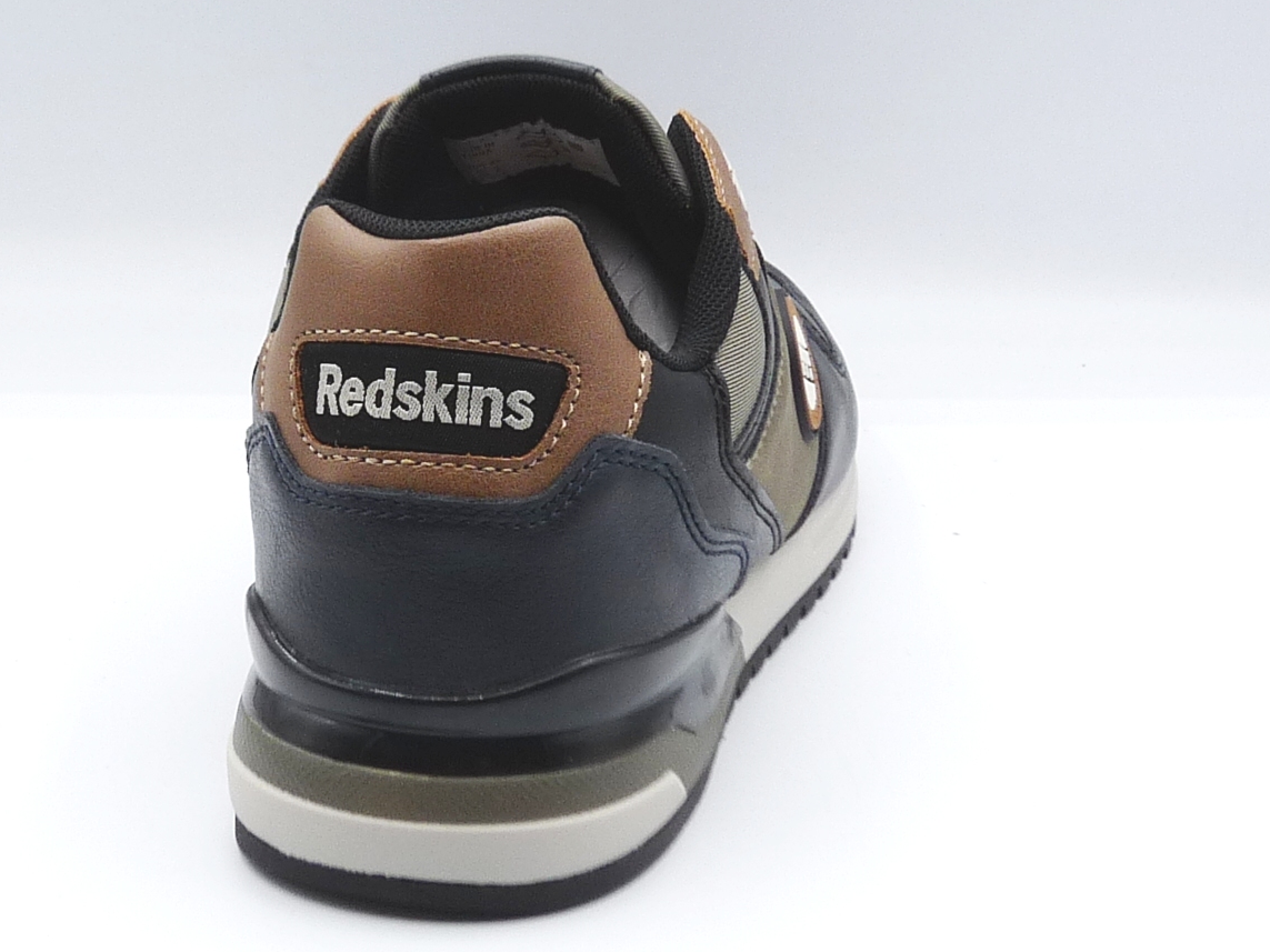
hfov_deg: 27.7
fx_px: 2568
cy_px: 463
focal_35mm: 70
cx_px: 518
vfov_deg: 21.0
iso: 100
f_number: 4
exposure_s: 1/200
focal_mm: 5
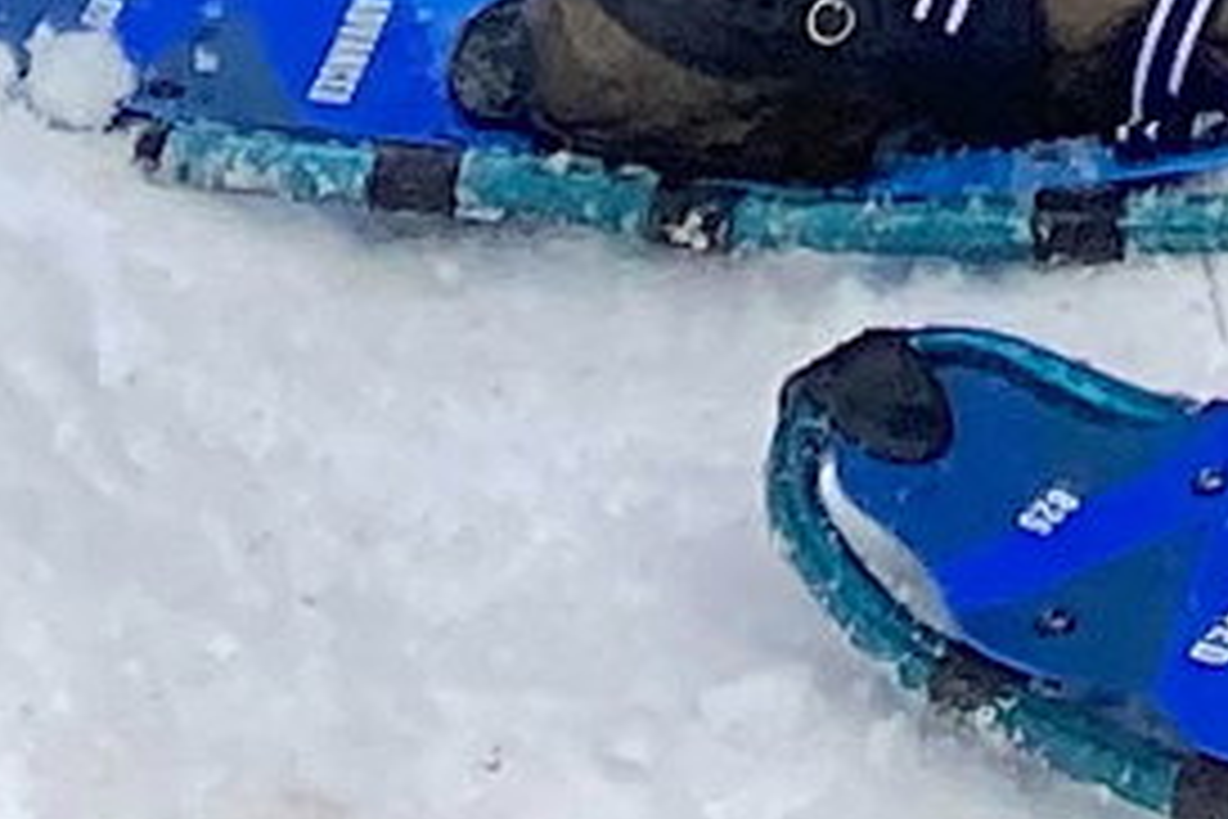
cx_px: 2438
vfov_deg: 3.9
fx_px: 9687
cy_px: -4268
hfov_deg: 7.0
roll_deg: -0.3
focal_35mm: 284
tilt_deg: -9.4
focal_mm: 3.99
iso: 64
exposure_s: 1/121
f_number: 1.8
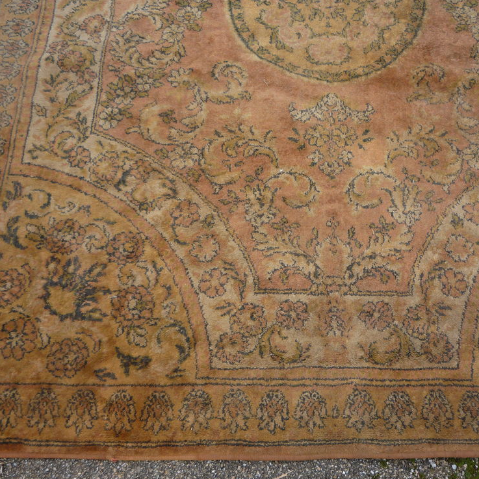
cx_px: 303
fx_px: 564
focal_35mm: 36
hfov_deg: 45.6
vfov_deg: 46.0
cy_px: 242
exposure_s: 1/100
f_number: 4
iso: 100
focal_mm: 5.2
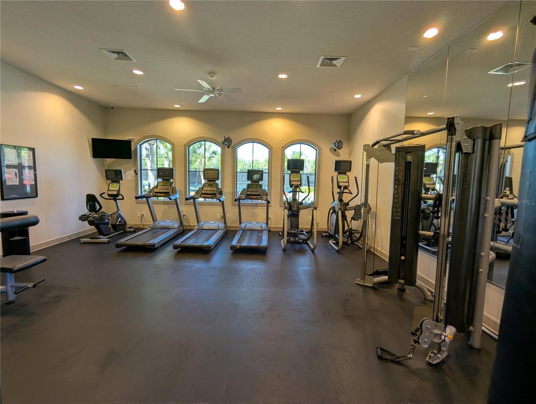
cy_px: 202
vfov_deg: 78.2
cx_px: 268
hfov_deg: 94.4
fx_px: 248
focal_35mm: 16
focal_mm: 2.35
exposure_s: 1/40.3
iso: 77
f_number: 2.2
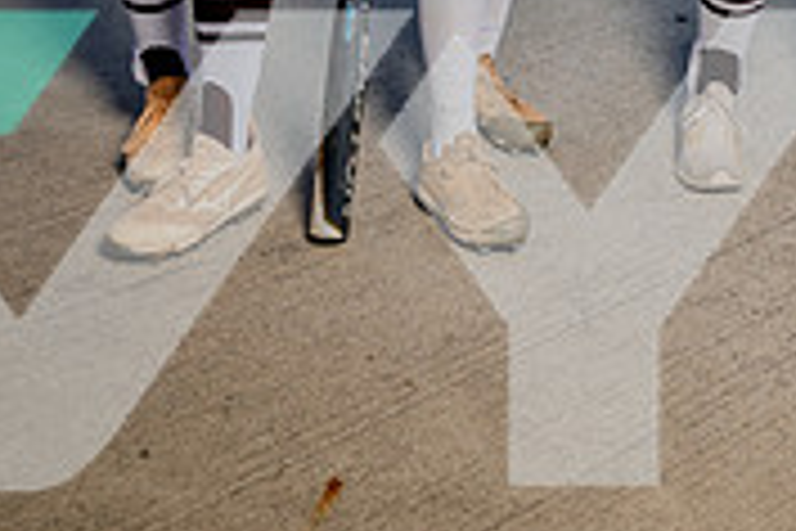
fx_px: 1879
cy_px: -295
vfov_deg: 14.8
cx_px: 787
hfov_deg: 23.0
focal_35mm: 85
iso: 125
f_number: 10
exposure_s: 1/250
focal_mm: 26
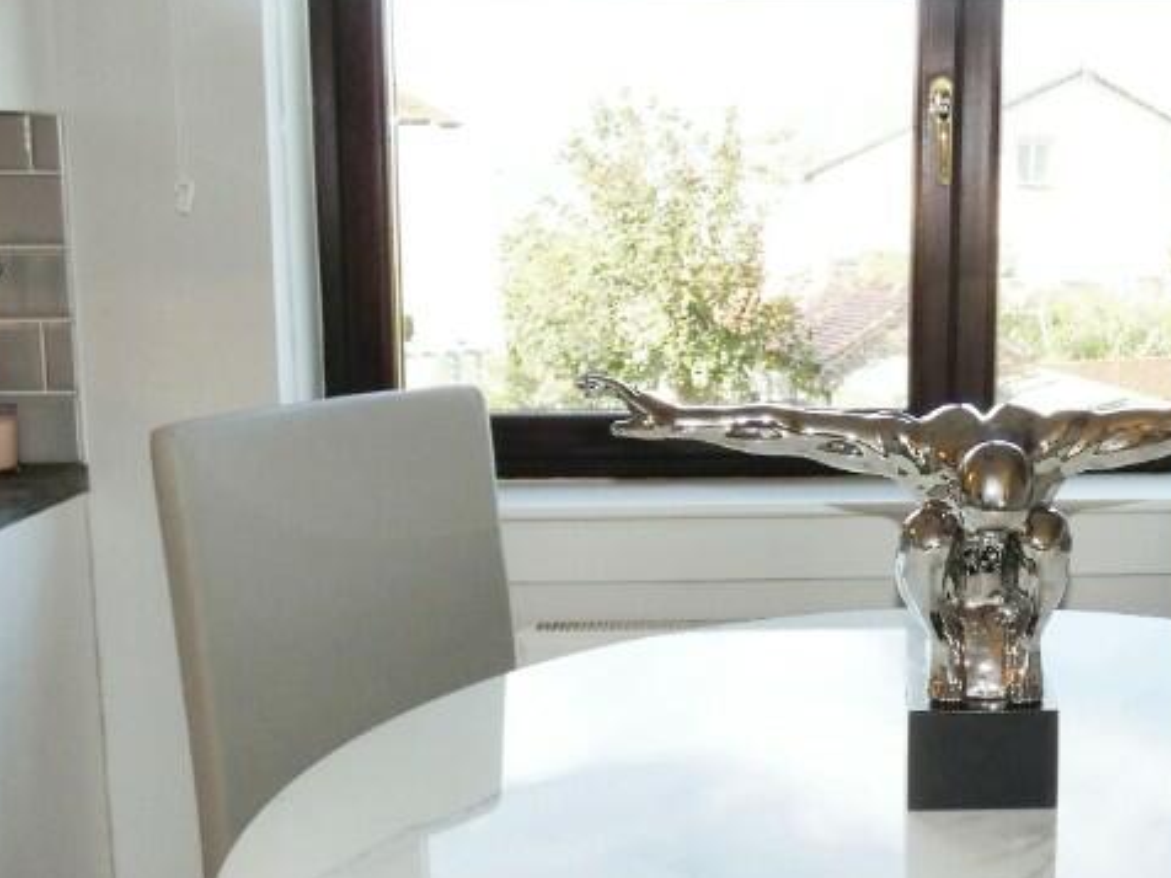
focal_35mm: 43
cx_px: 962
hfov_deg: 41.7
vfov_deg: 31.8
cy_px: 814
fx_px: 1455
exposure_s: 1/125
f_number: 2.8
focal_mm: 3.6
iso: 80
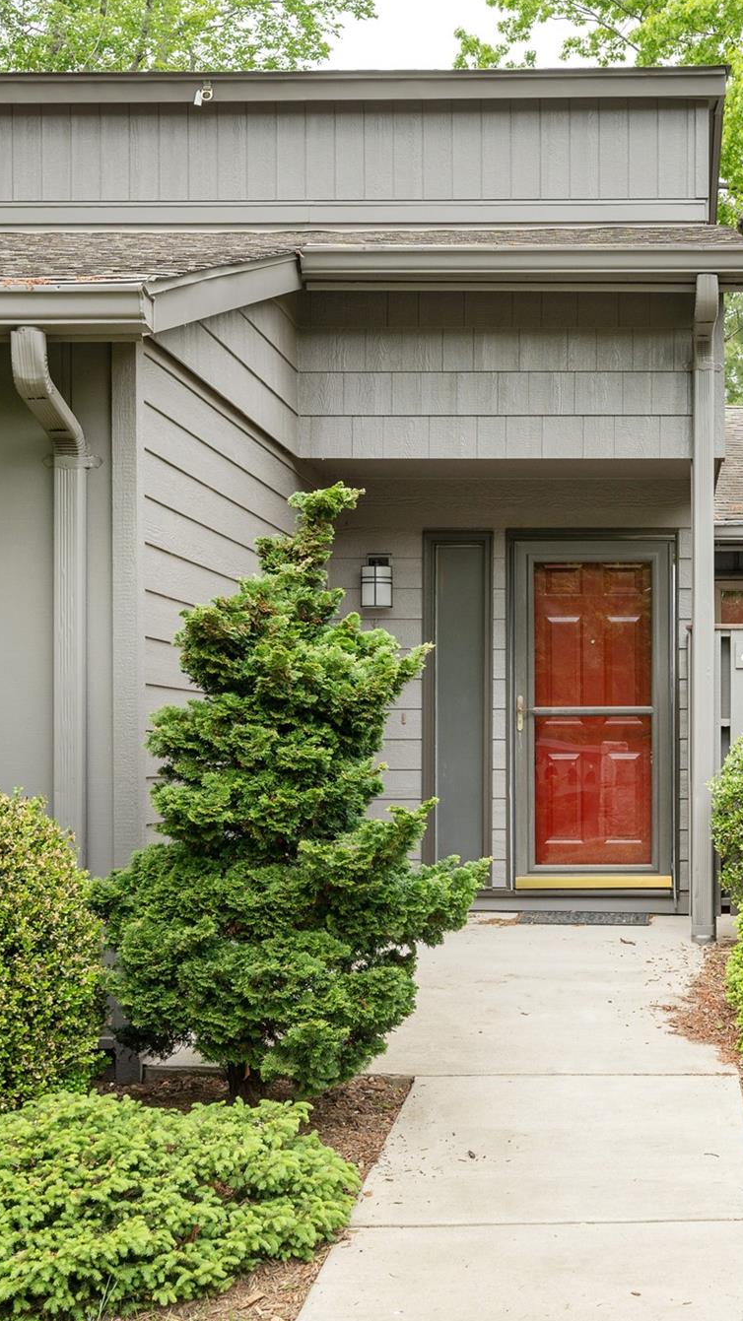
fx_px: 1682
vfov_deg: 42.9
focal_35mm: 48
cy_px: 660
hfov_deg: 24.5
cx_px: 595
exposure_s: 1/160
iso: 250
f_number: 7.1
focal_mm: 30
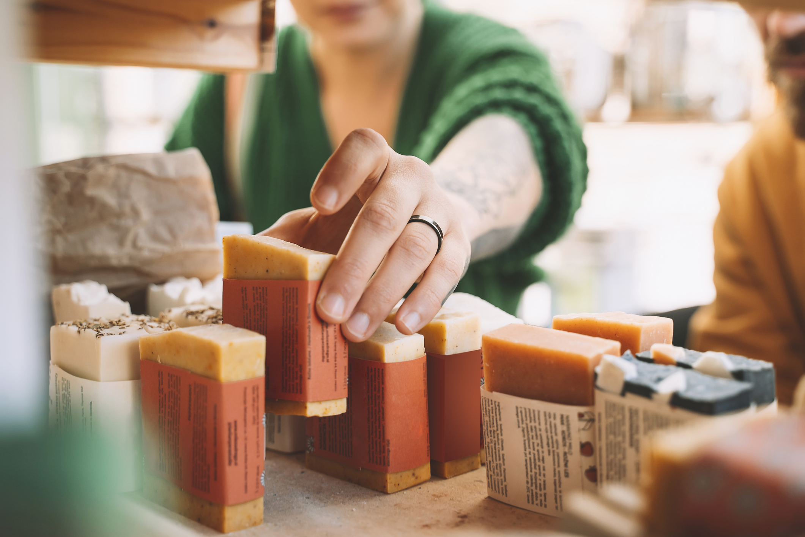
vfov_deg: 29.9
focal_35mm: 45
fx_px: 1006
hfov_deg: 43.6
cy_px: 268
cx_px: 402
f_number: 3.2
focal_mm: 45
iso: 125
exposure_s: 1/60
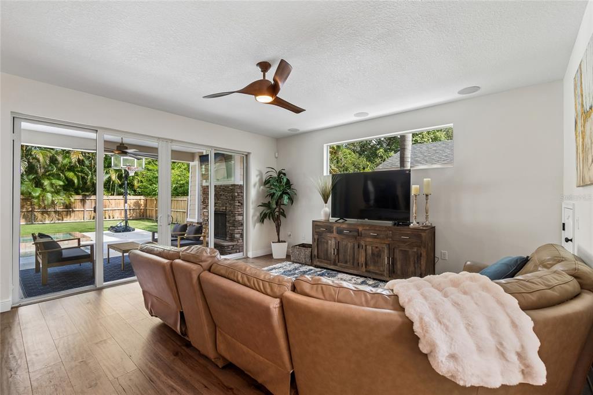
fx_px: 247
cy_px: 198
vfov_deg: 77.3
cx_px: 296
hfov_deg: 100.4
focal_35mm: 15
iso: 100
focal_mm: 10
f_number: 7.1
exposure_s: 1/13
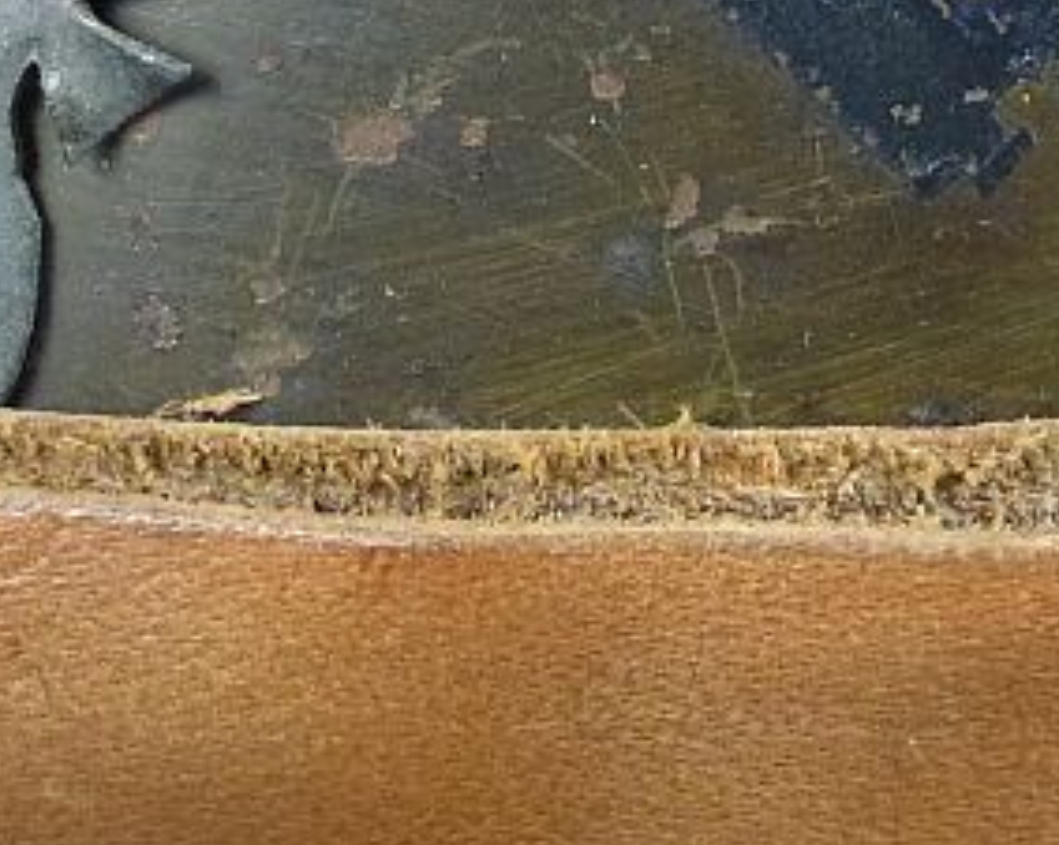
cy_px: -108
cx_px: 640
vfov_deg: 14.3
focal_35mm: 105
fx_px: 3289
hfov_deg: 18.3
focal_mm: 6.8
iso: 400
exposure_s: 1/80
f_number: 3.8
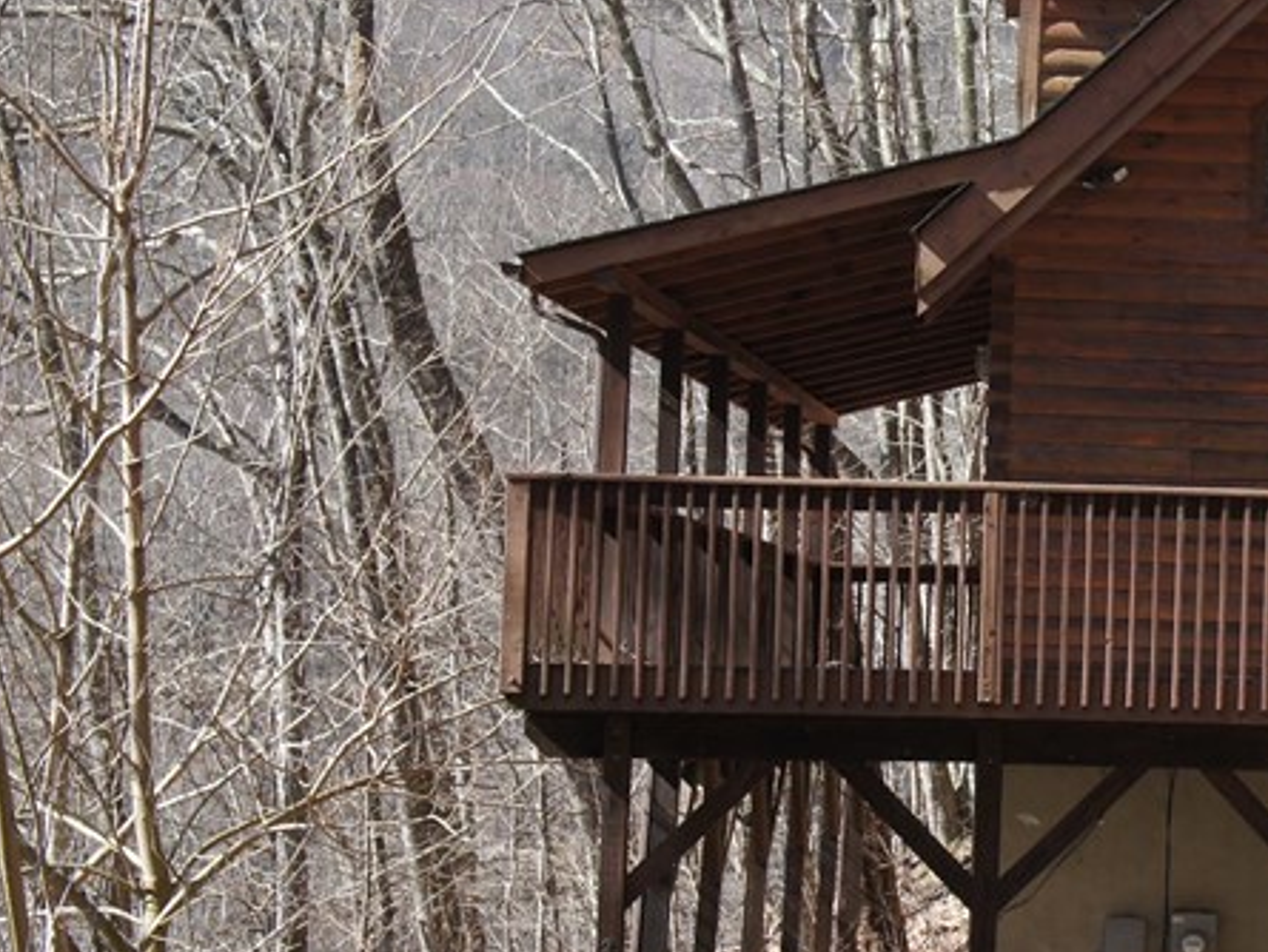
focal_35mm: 102
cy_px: 507
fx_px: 3744
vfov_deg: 14.5
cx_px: 1448
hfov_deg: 18.4
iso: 200
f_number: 7.1
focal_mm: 29
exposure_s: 1/160
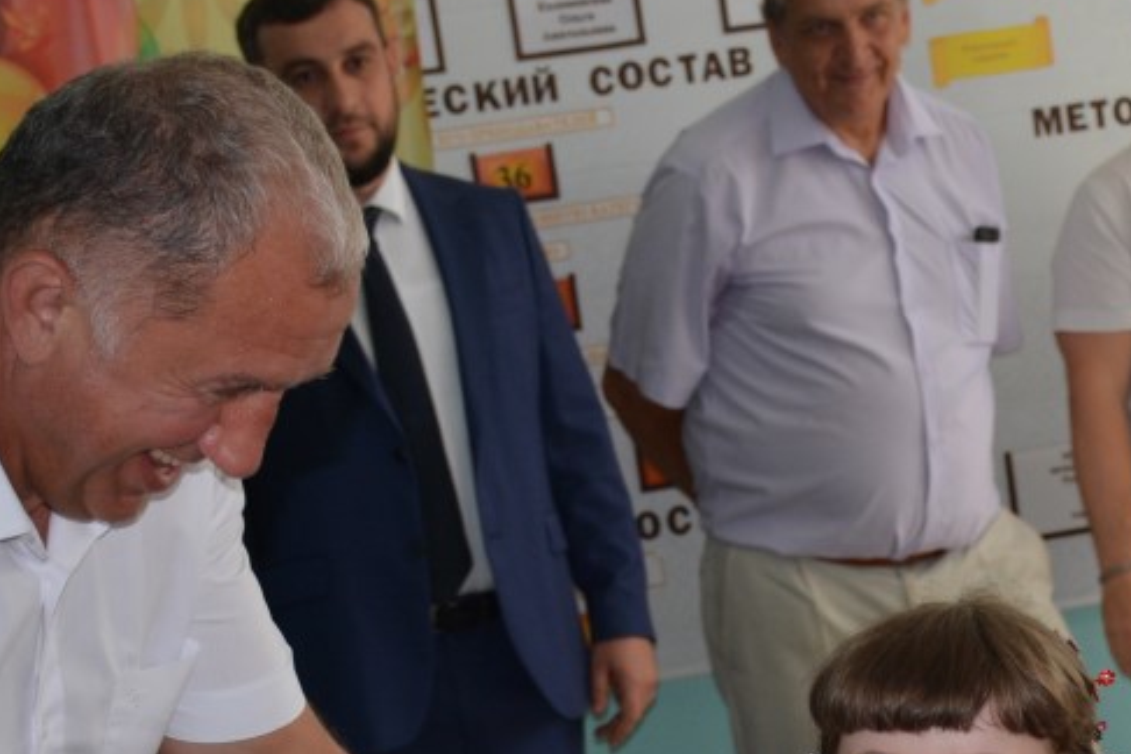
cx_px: 1022
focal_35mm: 150
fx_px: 4712
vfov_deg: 9.1
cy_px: 549
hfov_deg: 13.6
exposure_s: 1/125
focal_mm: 30
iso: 250
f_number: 4
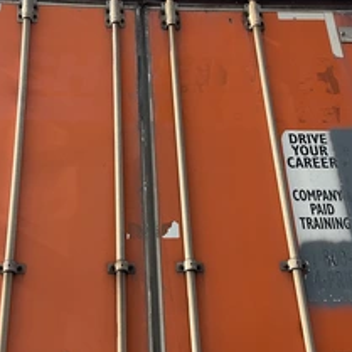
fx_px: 564
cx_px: 148
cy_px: 157
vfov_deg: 34.6
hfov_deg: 34.6
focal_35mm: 49
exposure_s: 1/944
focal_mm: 3
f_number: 1.8
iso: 25
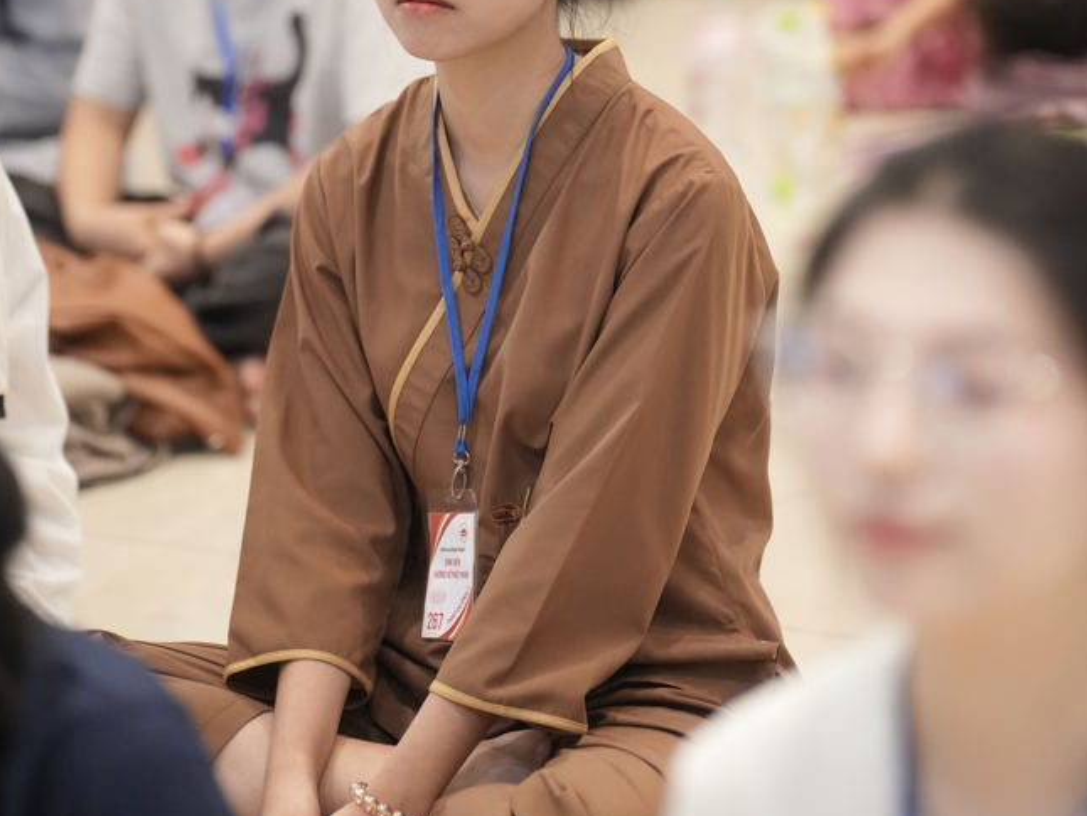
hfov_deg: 9.1
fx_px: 6847
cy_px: 205
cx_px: 541
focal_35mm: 218
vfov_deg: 6.8
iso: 4000
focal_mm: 150
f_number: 2.8
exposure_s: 1/250
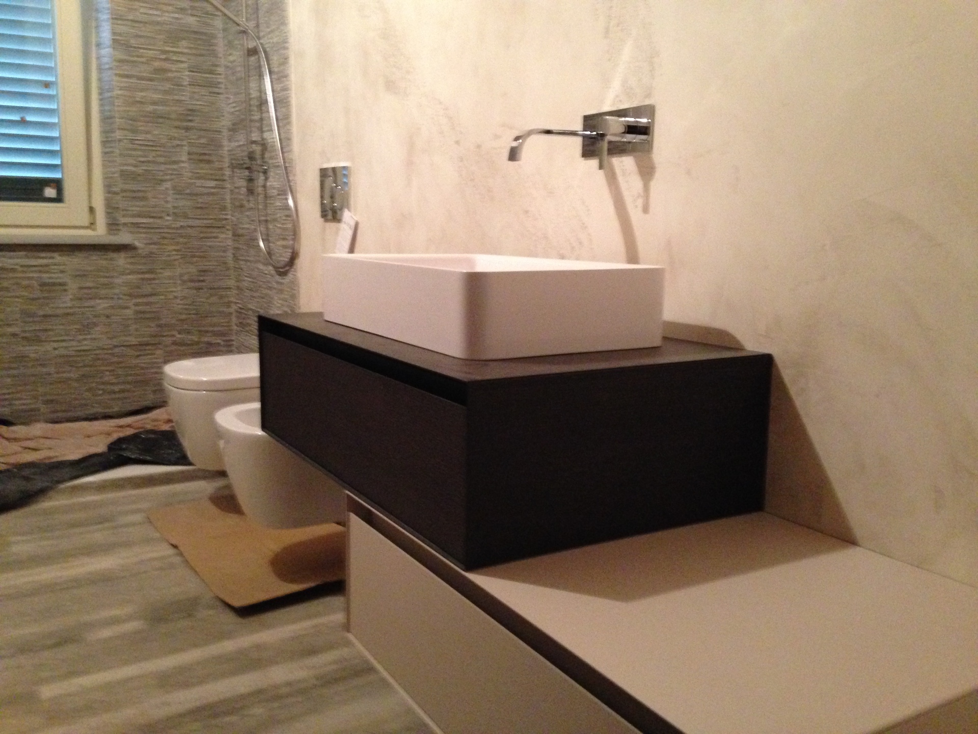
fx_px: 932
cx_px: 489
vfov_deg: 42.9
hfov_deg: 55.4
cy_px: 367
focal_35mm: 33
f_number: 2.4
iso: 640
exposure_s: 1/15
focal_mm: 4.12
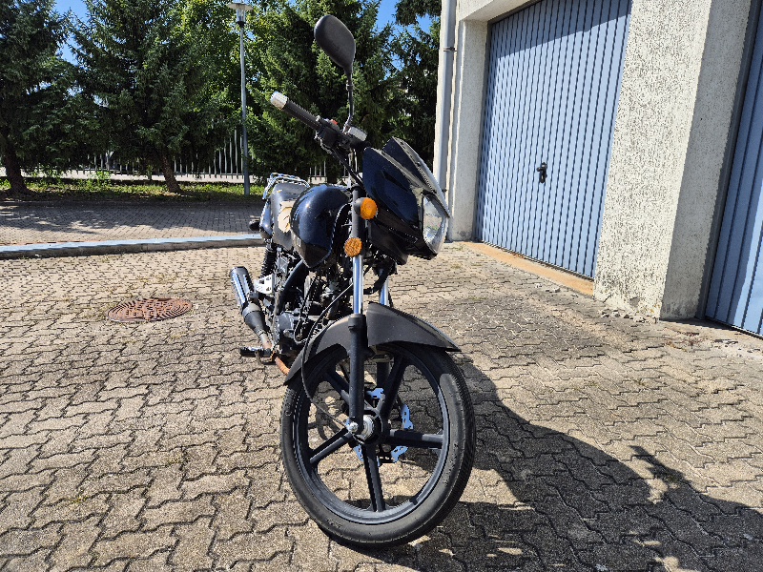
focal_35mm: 23
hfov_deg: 73.9
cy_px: 286
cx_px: 382
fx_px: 507
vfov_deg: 58.9
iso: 25
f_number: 1.8
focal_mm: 5.4
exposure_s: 1/2000
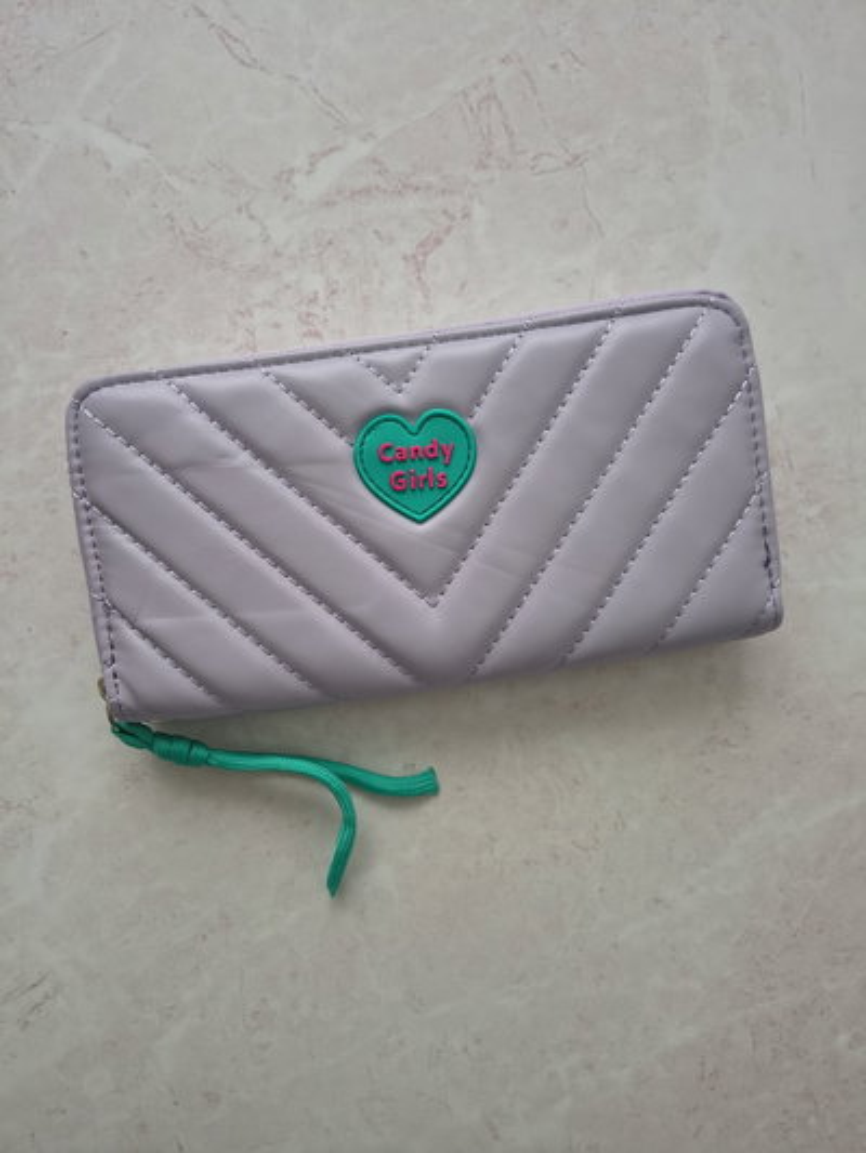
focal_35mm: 24
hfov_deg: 56.8
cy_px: 576
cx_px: 433
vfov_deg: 71.6
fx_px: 800
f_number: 1.8
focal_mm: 5.56
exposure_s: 1/50
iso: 1170
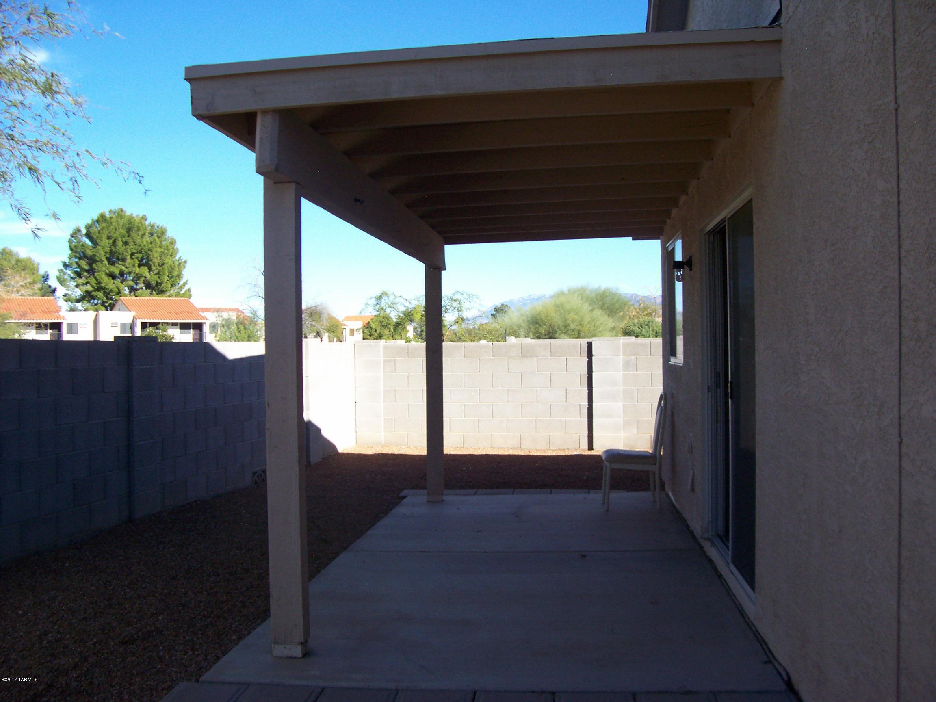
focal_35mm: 34
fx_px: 919
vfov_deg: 41.8
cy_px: 351
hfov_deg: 54.0
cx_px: 468
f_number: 2.7
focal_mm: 5.6
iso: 80
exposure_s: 1/617
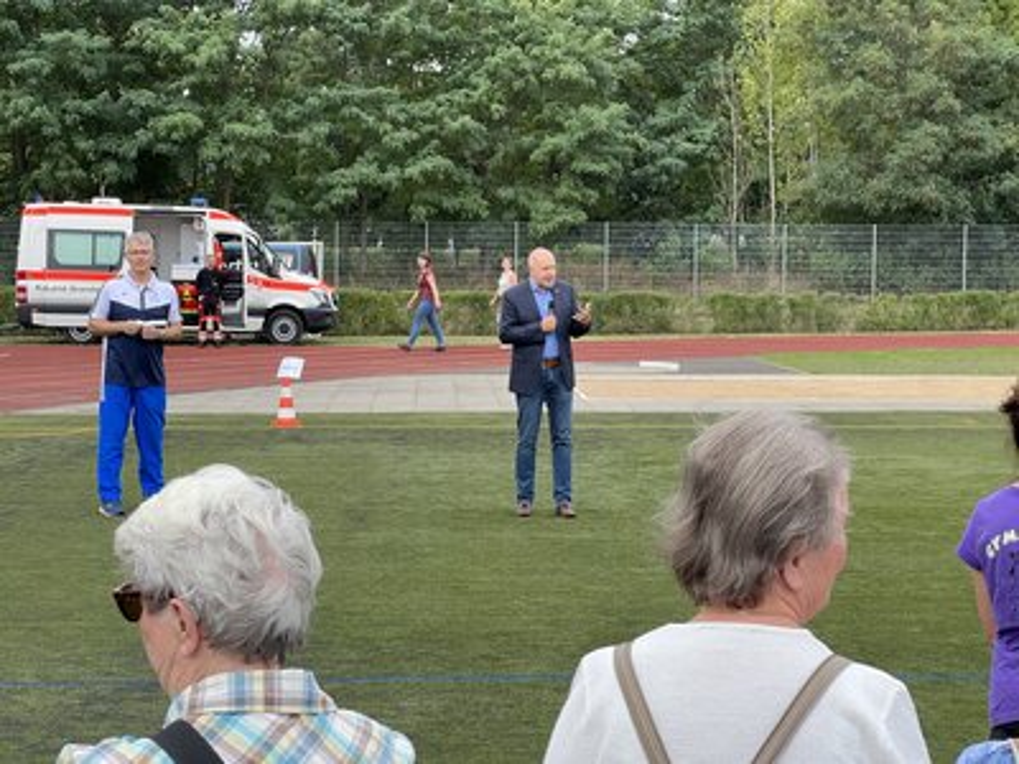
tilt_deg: -2.9
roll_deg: -0.4
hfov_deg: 25.3
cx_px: 510
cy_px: 382
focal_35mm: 77
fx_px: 2267
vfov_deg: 19.1
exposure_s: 1/159
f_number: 2.8
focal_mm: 9
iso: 32
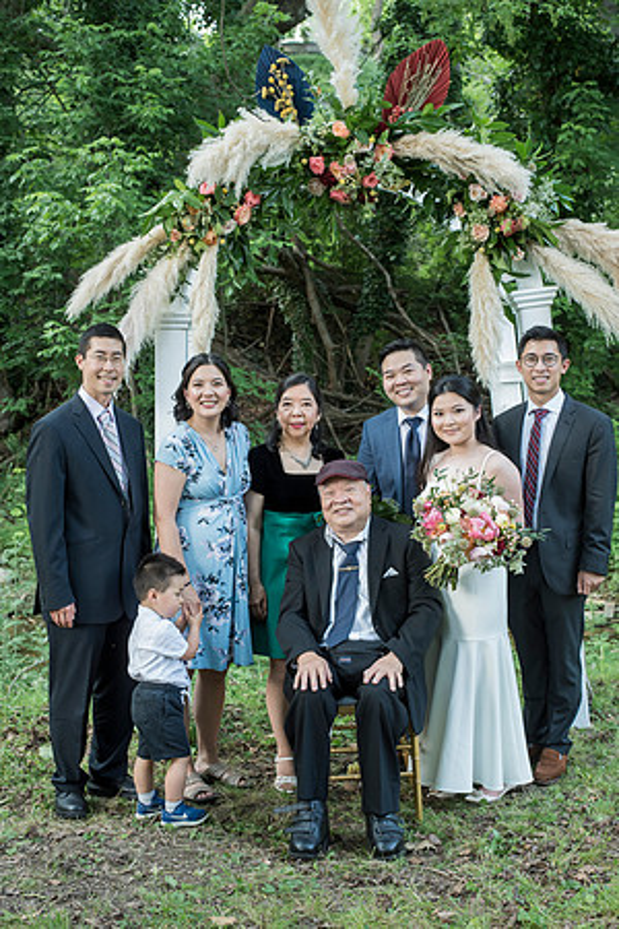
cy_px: 464
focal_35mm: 50
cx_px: 310
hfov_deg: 27.0
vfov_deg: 39.6
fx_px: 1289
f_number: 5.6
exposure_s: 1/80
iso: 1000
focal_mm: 50
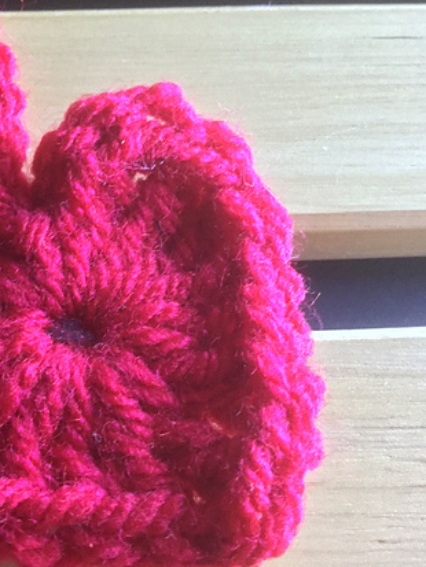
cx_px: 48
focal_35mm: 48
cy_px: 279
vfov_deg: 39.6
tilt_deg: -68.1
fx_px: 787
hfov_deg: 29.1
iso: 250
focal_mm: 3.3
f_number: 2.4
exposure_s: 1/17
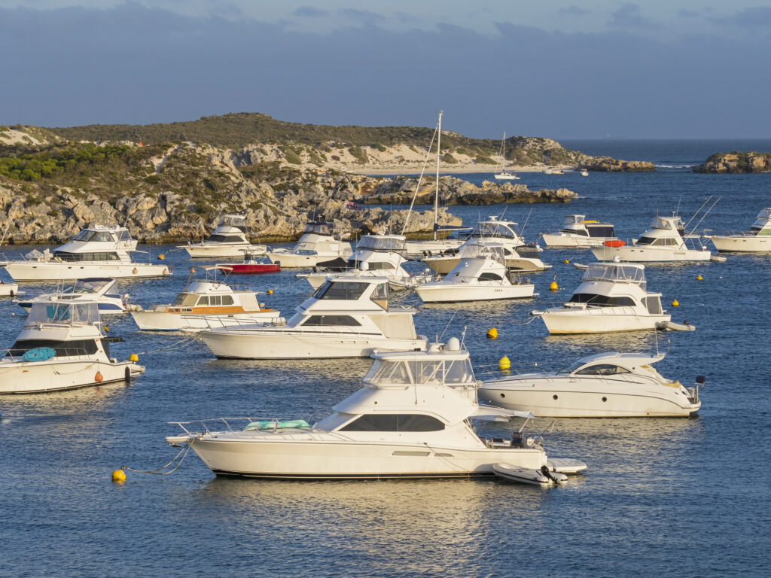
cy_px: 289
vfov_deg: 11.1
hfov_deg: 14.7
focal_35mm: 134
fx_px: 2985
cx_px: 386
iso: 200
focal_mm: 67
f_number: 6.3
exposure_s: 1/640
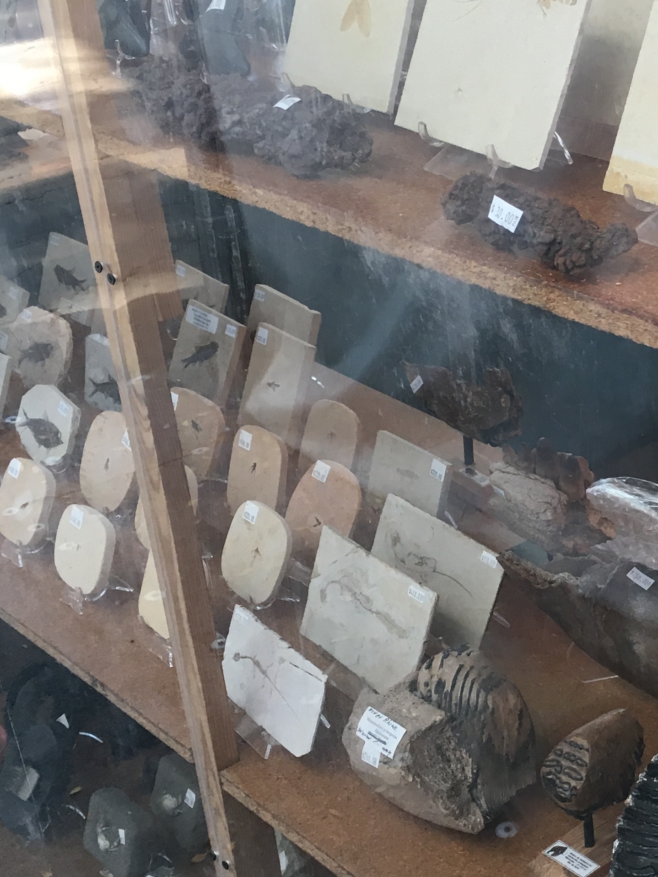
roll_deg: +1.9
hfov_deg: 23.0
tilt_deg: -28.0
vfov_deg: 31.7
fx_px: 1546
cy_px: 452
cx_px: 673
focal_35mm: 61
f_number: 2.2
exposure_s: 1/30
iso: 32
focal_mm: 4.15
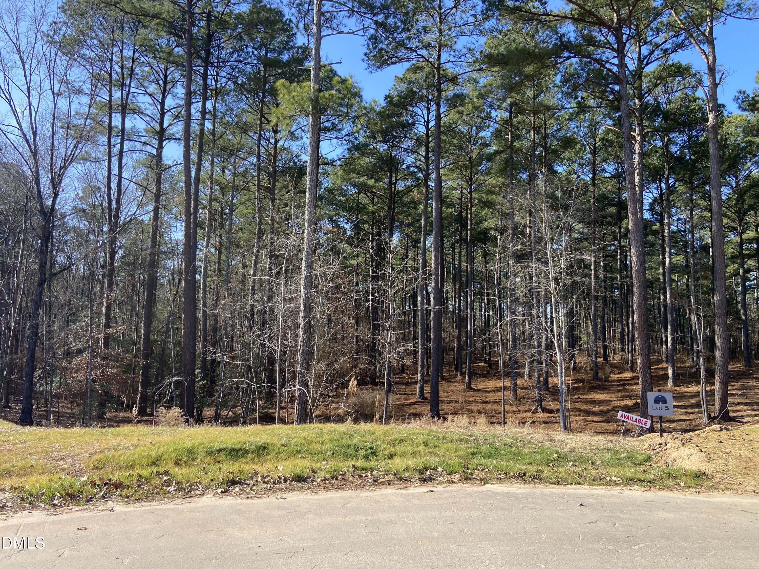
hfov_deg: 67.3
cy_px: 284
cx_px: 380
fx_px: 570
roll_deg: -1.4
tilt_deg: +4.8
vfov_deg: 53.1
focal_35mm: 26
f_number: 1.8
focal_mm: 4.25
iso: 32
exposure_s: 1/833
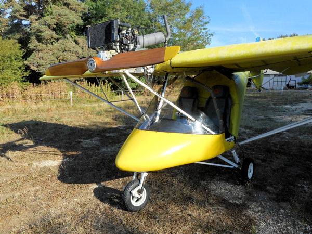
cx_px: 156
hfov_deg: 69.4
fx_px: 225
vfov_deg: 54.9
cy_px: 117
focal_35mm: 25
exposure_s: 1/500
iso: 80
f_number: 3.7
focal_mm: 4.5
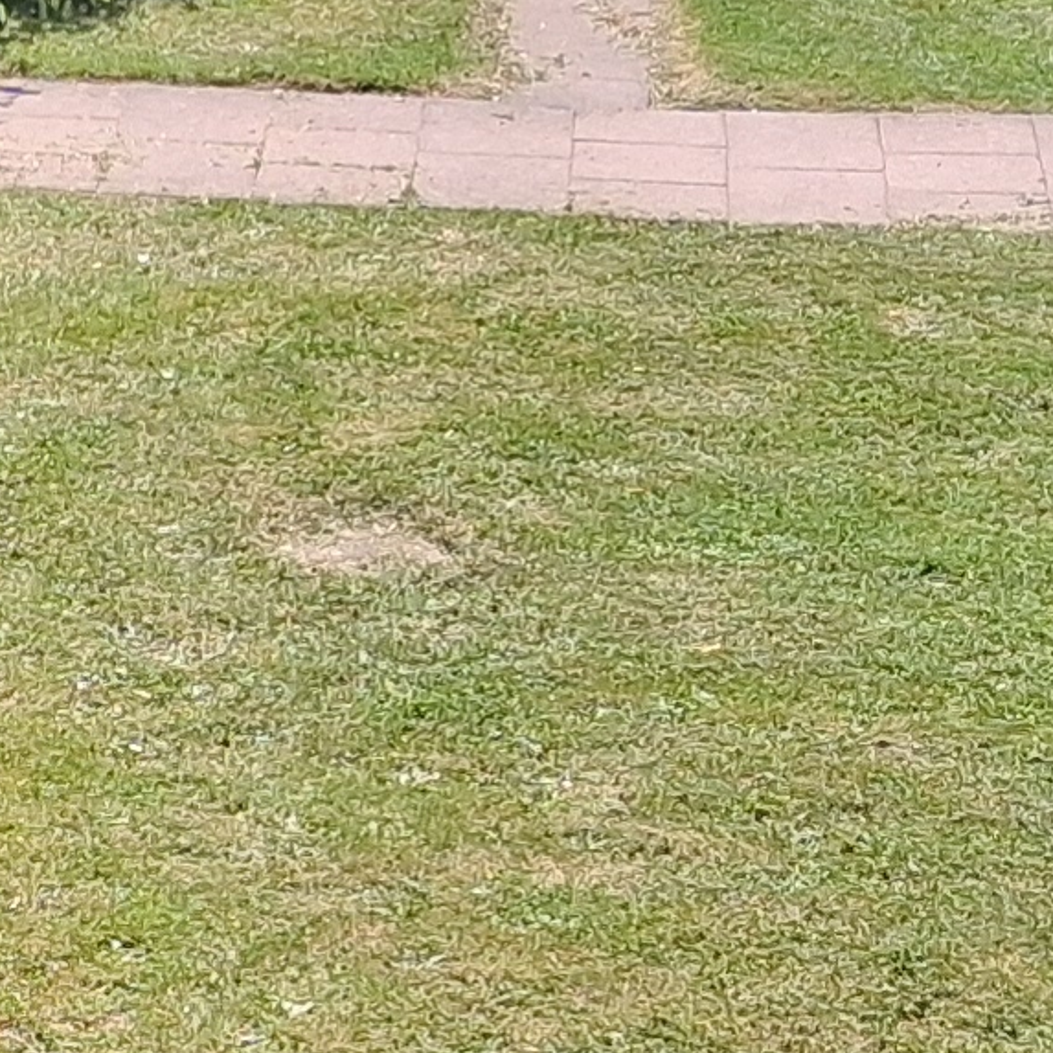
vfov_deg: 10.3
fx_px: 5851
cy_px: 779
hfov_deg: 9.7
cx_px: -923
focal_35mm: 170
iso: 25
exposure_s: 1/391
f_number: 1.8
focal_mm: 4
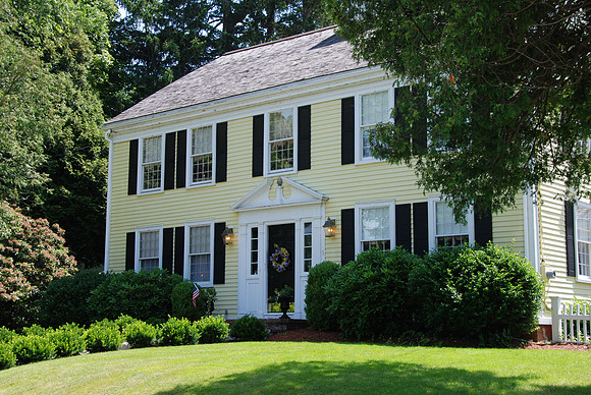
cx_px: 296
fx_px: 863
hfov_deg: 37.8
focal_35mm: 52
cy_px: 198
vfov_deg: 25.8
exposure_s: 1/160
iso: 200
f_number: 8
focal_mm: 35
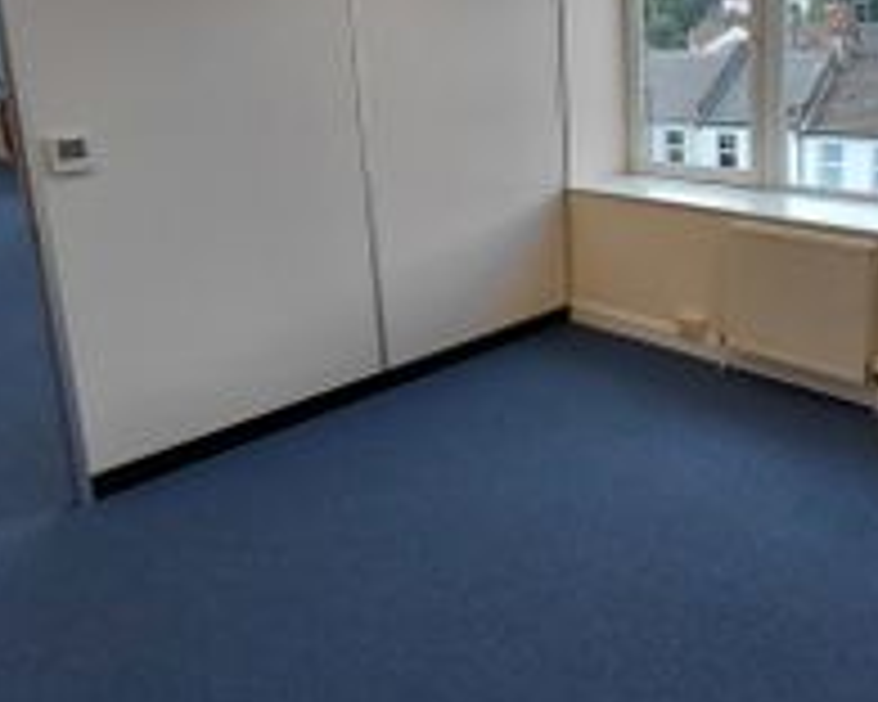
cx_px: 648
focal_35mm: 32
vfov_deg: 44.6
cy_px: 198
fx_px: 832
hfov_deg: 53.4
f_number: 2.2
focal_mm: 1.64
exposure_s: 1/198
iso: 40
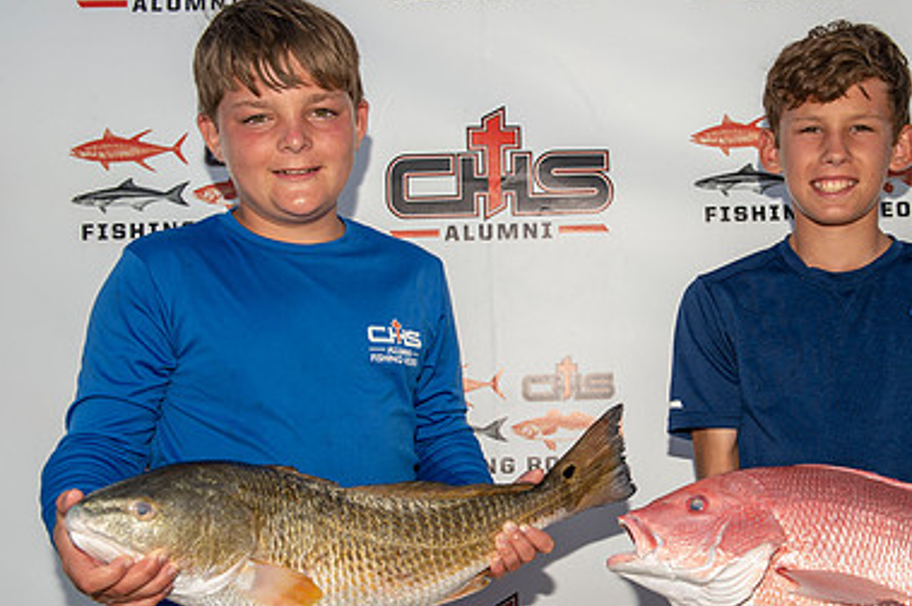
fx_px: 1316
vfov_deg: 25.9
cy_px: 341
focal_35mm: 52
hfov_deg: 37.9
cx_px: 594
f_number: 8
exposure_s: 1/160
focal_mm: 34
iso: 50
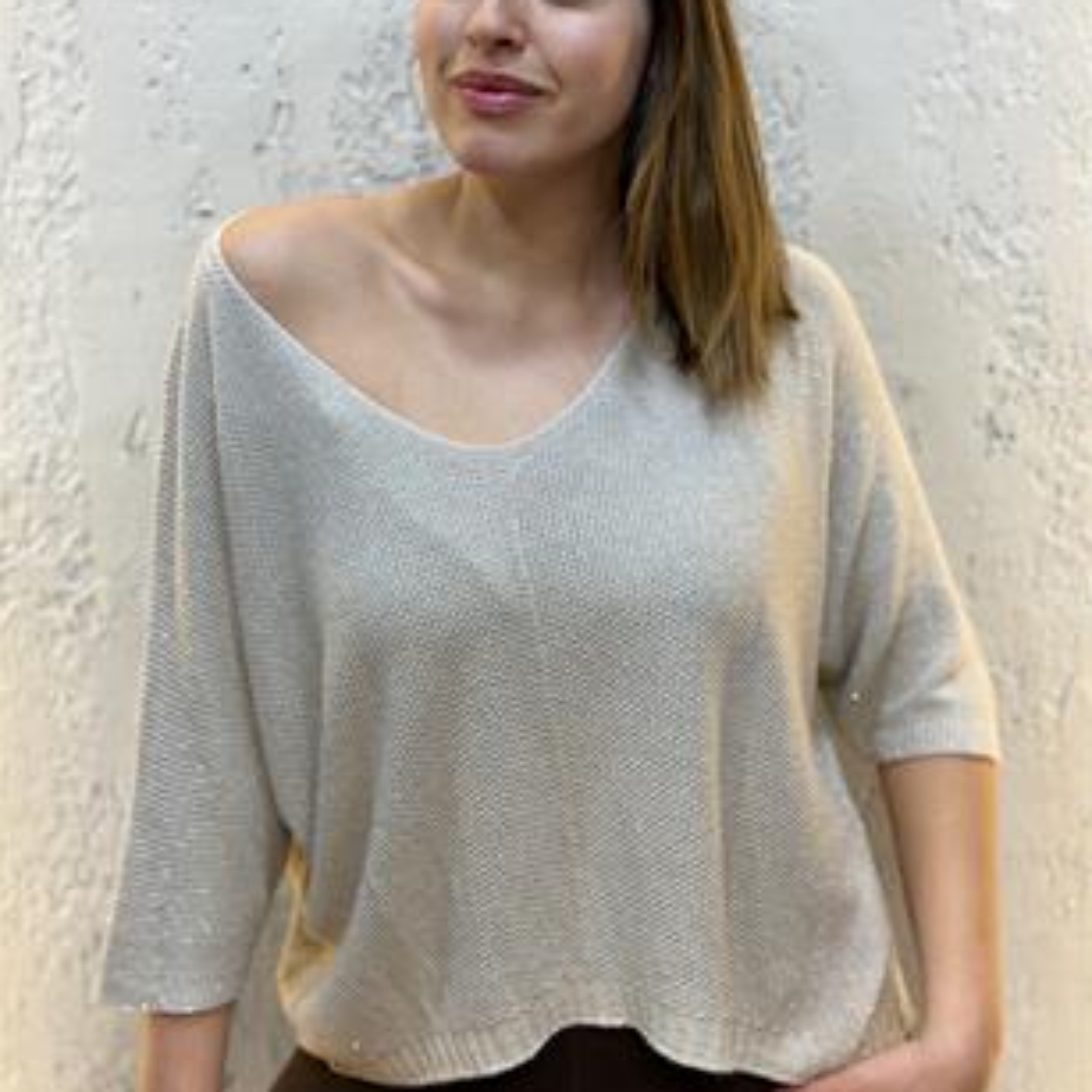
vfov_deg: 30.0
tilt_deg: -11.4
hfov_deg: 30.0
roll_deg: +1.7
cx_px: 544
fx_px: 2034
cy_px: 486
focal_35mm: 57
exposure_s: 1/100
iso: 64
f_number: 1.78
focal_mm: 6.76
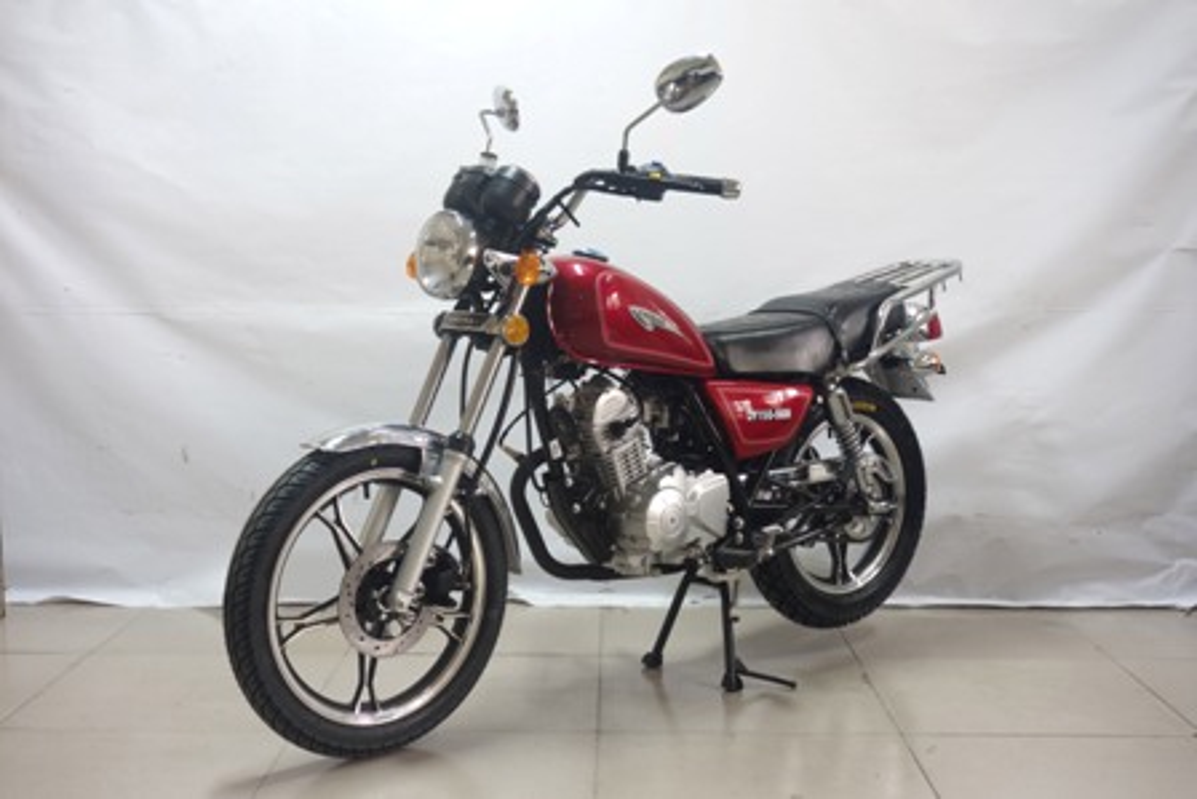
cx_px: 598
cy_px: 400
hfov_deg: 40.3
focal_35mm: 49
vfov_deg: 27.5
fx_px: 1630
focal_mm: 18.02
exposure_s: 1
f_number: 5
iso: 80
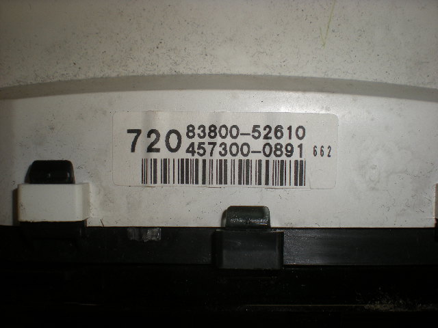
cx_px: 219
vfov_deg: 37.7
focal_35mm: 38
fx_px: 481
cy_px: 164
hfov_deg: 49.0
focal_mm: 6.3
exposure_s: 1/60
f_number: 4.6
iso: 64
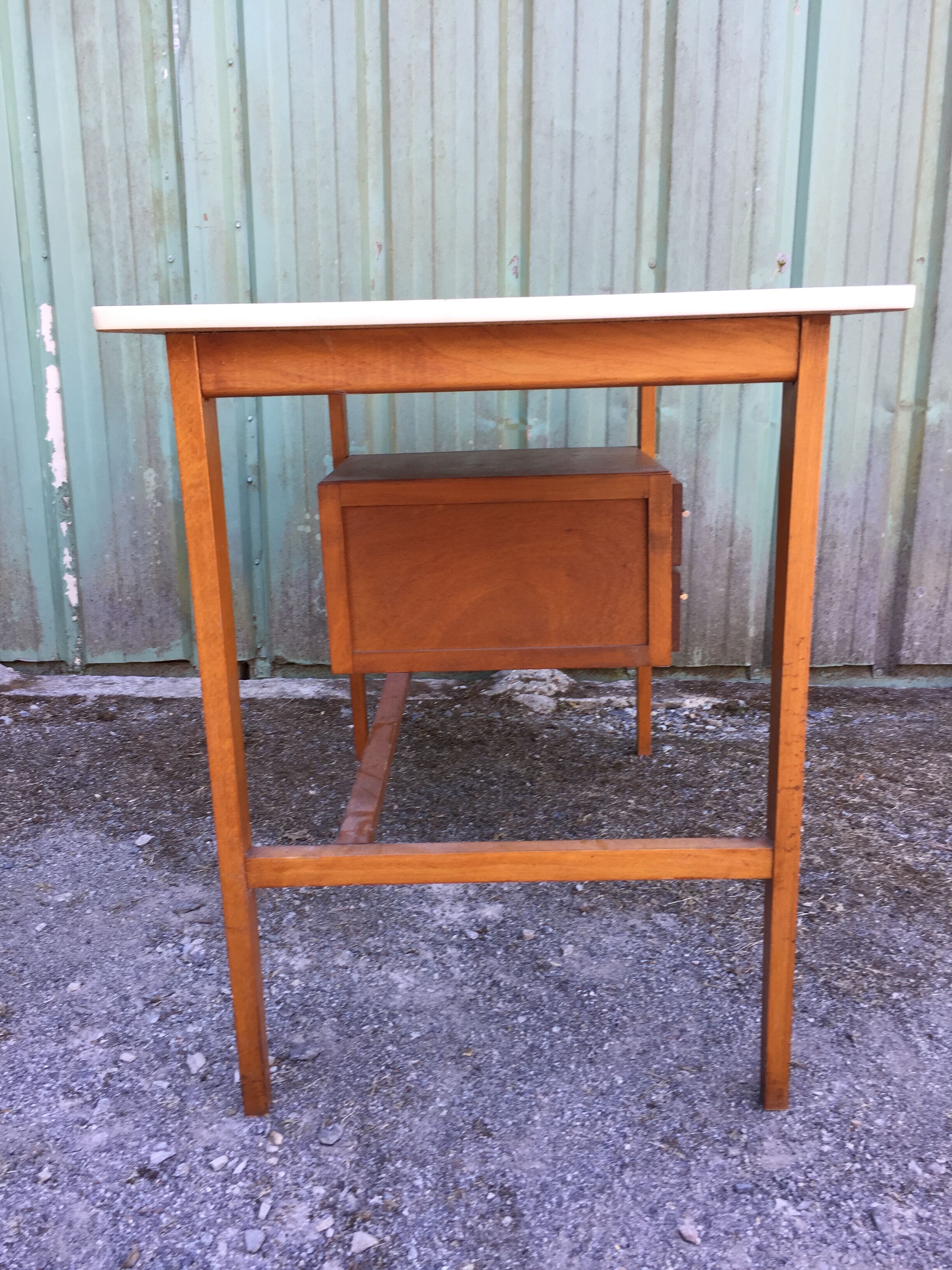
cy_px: 635
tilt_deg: -13.4
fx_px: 1063
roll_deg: +0.7
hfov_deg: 48.2
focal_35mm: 29
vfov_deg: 61.7
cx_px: 476
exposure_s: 1/50
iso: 32
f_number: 2.2
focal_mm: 4.15
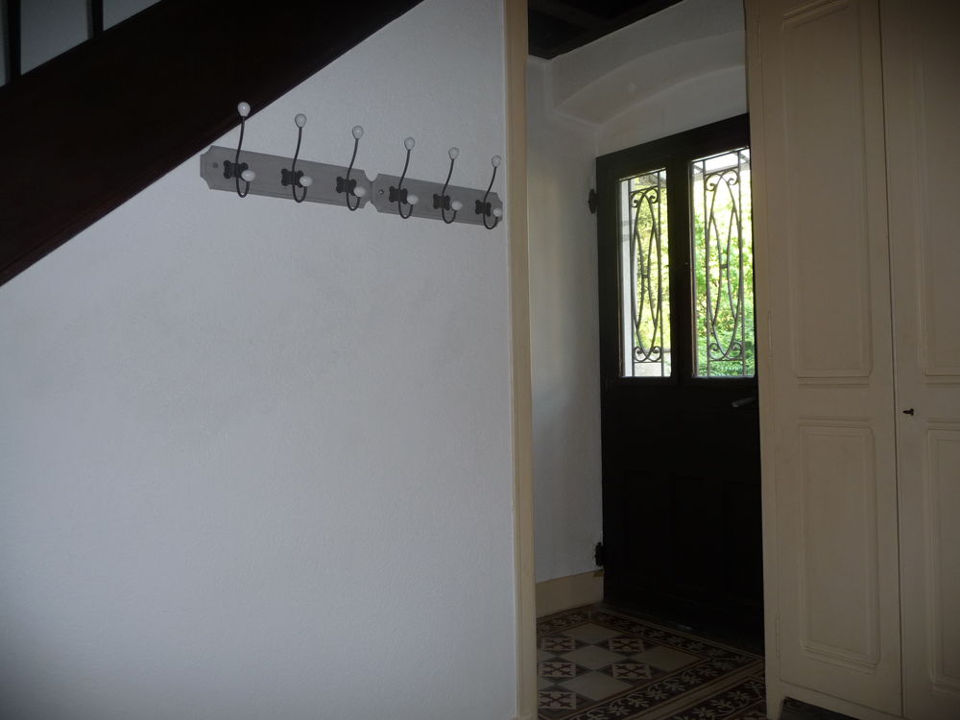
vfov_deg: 49.7
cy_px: 360
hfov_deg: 63.4
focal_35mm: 28
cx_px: 480
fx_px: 777
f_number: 3.3
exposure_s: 1/30
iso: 100
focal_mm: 4.7
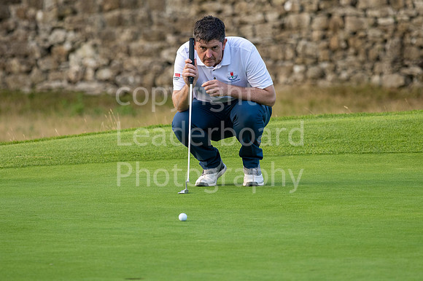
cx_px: 225
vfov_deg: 2.5
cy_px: 107
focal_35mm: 556
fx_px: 6533
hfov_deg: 3.7
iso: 320
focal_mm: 300
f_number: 4
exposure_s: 1/320
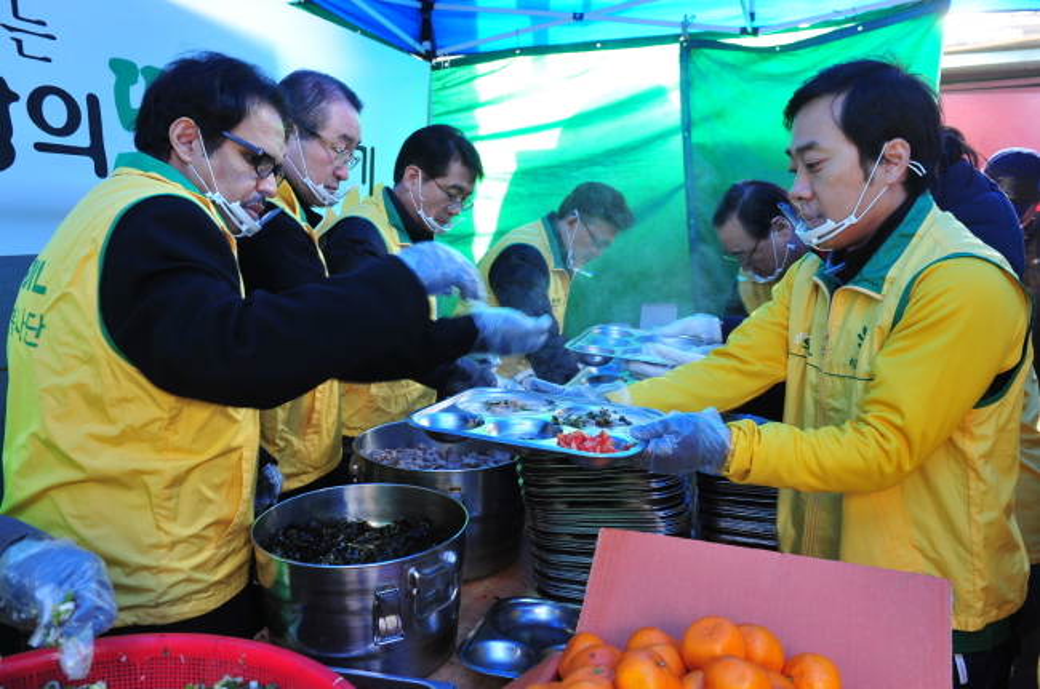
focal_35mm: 28
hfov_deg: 65.6
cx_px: 520
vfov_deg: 46.2
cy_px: 344
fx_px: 807
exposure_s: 1/60
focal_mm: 28
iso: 1250
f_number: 5.6
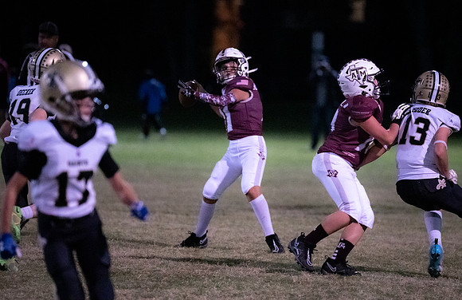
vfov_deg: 4.3
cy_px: 158
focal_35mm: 316
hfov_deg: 6.6
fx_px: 4022
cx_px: 251
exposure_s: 1/1000
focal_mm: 200
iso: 12800
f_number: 2.8
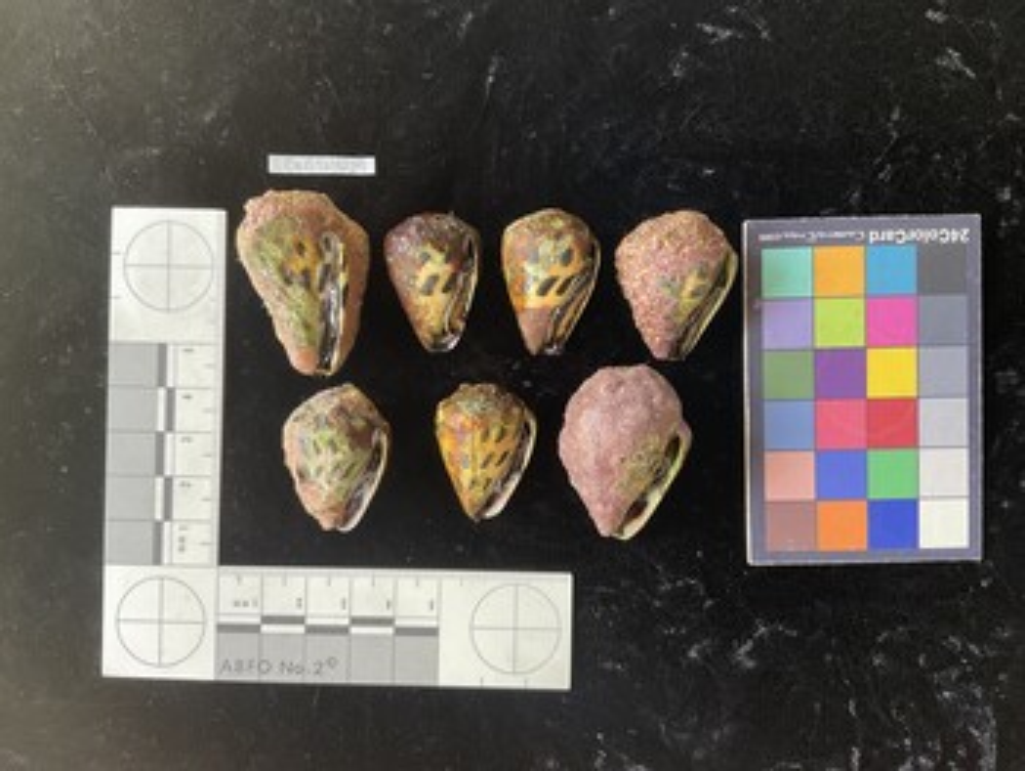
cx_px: 512
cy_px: 386
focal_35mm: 29
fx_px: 859
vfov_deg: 48.3
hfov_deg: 61.6
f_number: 1.8
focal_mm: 3
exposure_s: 1/60
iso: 40
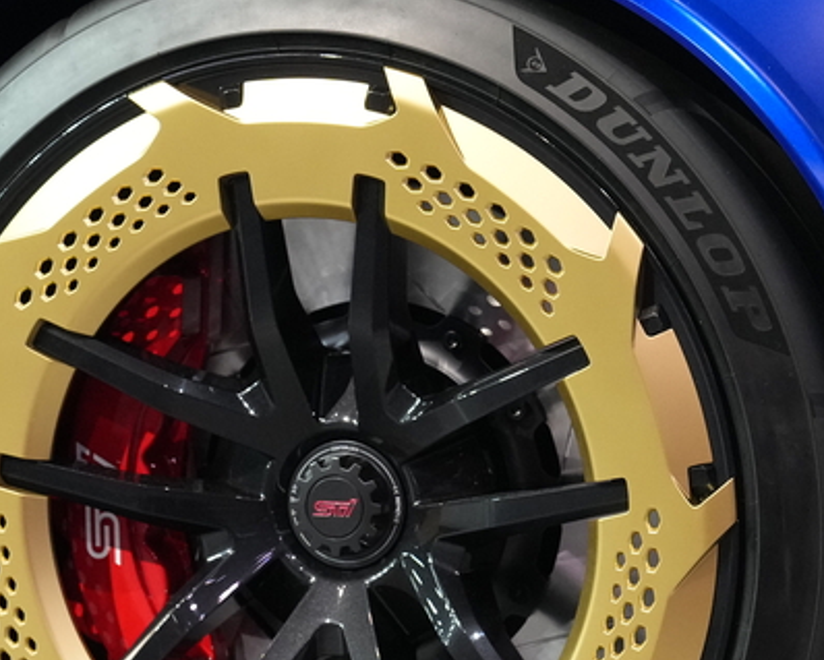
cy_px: 384
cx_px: 795
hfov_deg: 9.1
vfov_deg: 7.3
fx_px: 5149
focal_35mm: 211
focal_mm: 70
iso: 4000
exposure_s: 1/80
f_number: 4
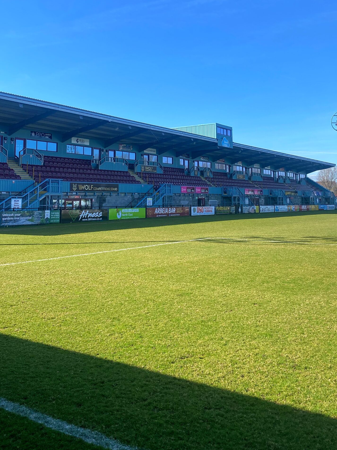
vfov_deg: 51.7
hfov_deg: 40.7
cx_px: 178
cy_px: 150
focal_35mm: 35
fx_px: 454
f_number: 1.8
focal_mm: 4.25
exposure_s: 1/2066
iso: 32
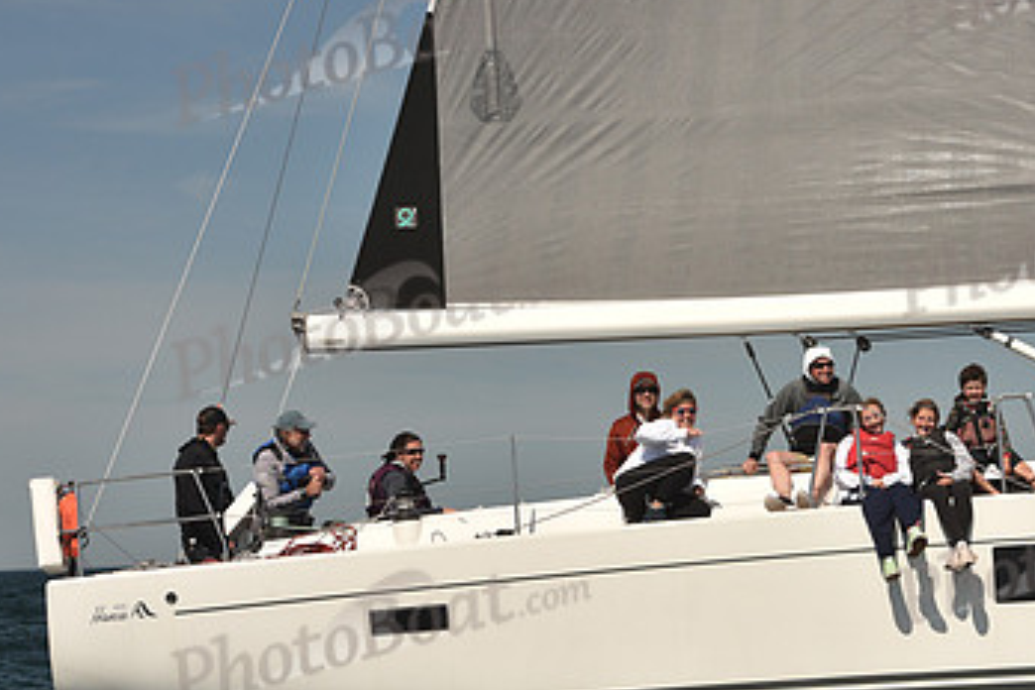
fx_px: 4312
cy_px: 436
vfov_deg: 9.1
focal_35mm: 150
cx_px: 747
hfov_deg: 13.6
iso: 250
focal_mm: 90
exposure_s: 1/640
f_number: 8
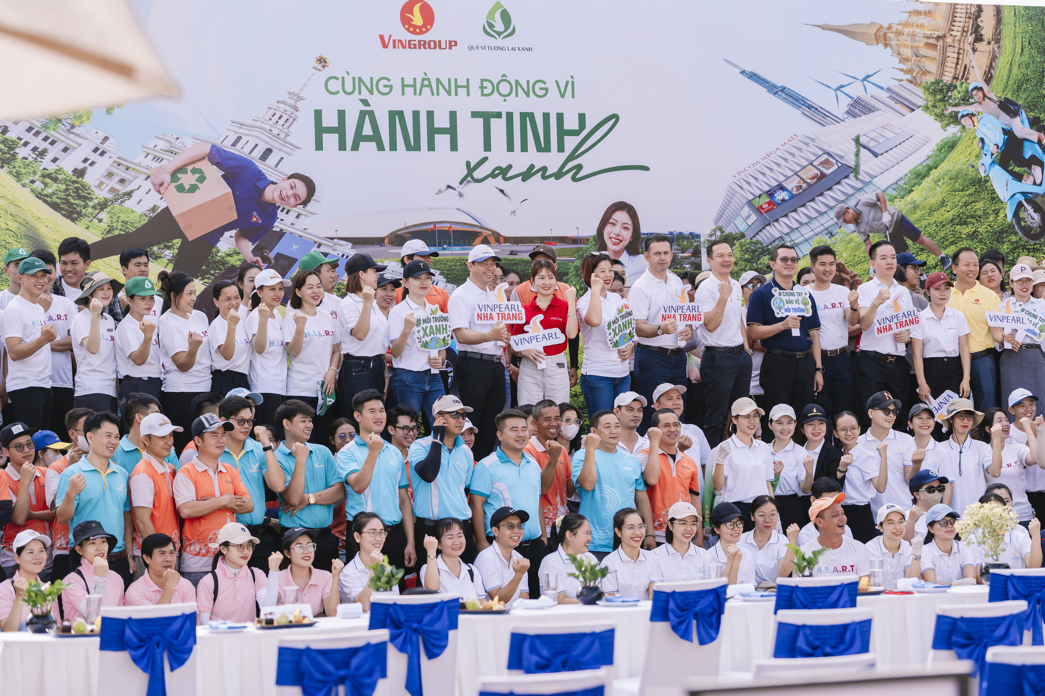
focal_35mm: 102
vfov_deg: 13.4
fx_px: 2961
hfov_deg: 20.0
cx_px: 522
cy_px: 348
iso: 250
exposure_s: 1/500
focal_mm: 102
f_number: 3.5
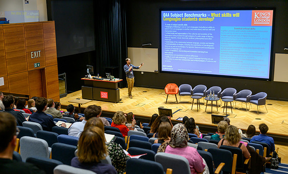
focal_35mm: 47
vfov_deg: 26.9
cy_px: 96
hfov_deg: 43.3
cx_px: 144
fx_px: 363
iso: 450
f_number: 2.8
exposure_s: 1/200
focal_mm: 45
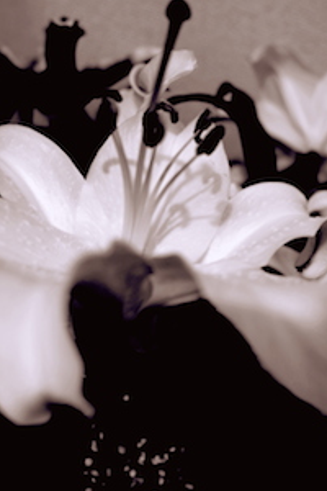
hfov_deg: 36.8
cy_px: 283
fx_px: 490
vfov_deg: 52.9
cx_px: 190
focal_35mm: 36
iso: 200
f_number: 2.8
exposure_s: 1/4
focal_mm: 18
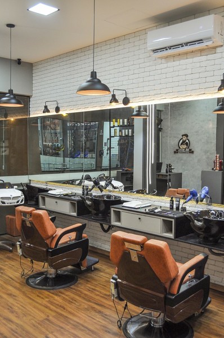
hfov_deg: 36.8
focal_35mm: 36
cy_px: 169
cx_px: 112
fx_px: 337
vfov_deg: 53.2
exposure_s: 1/60
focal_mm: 24
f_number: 4
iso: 560
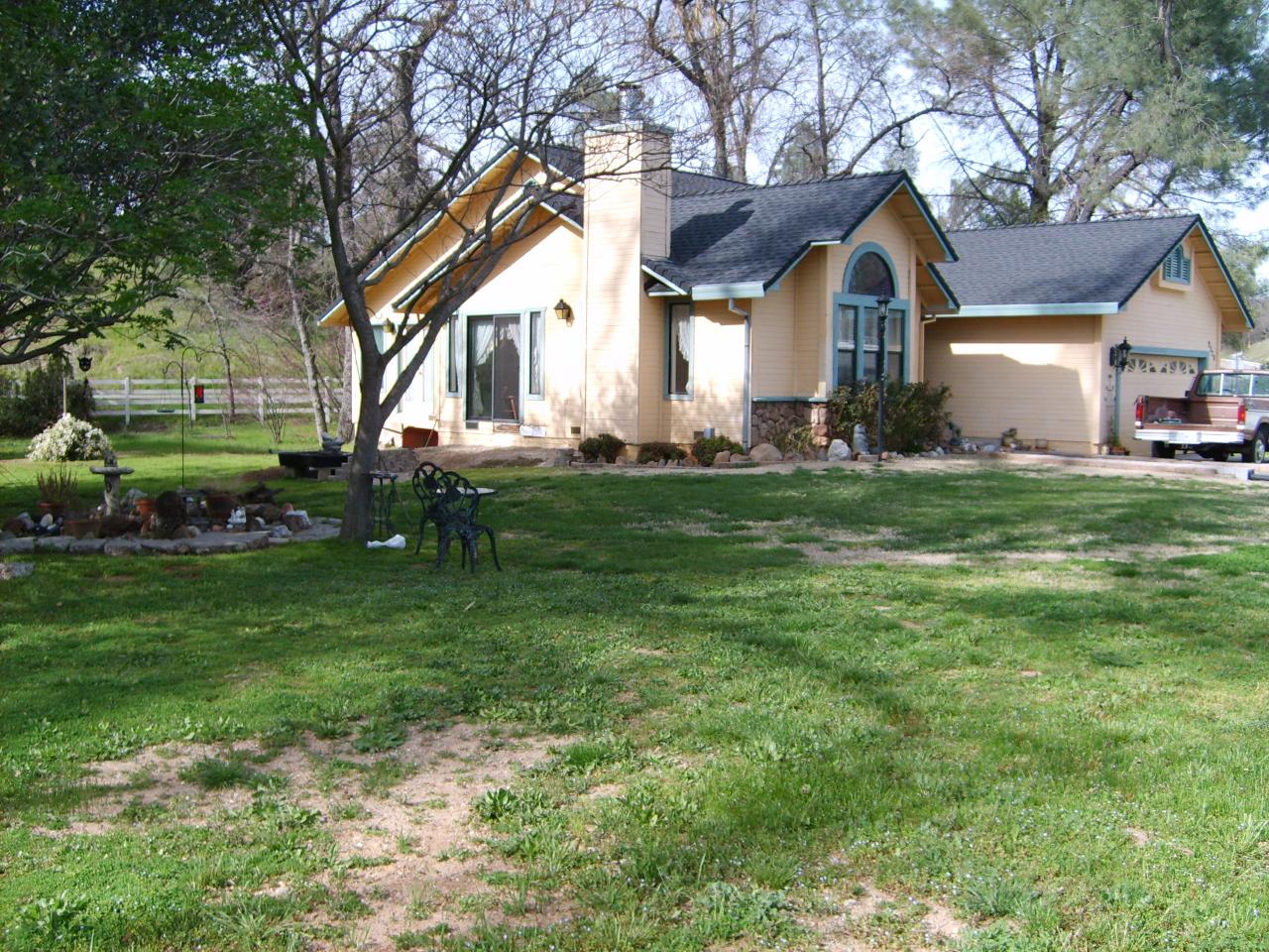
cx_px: 634
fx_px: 1283
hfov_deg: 52.6
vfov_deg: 40.7
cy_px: 476
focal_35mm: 35
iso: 50
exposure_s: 1/500
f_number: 2.8
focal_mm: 5.8
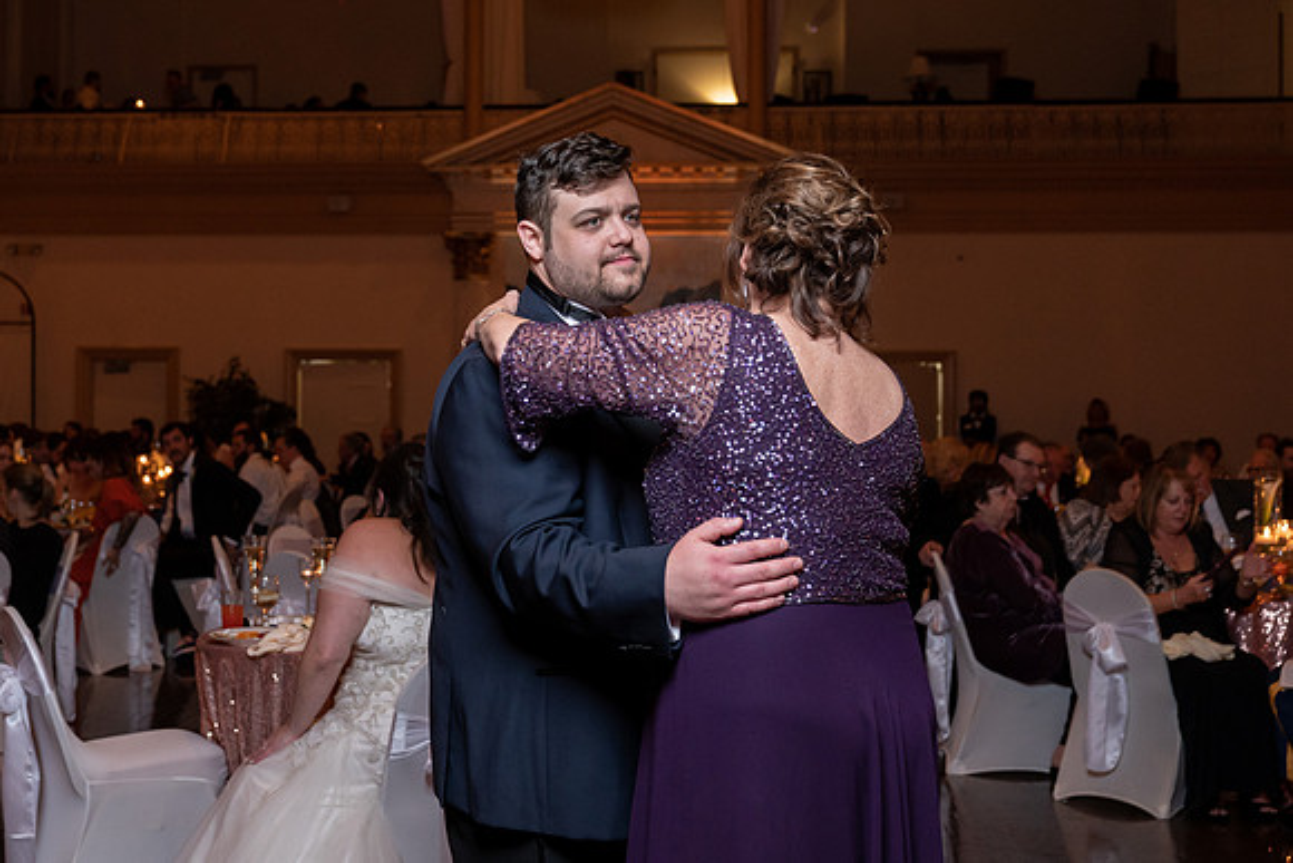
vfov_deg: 27.8
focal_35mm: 48
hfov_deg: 40.5
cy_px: 381
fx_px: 1741
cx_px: 496
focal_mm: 39
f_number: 4
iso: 2000
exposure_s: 1/100
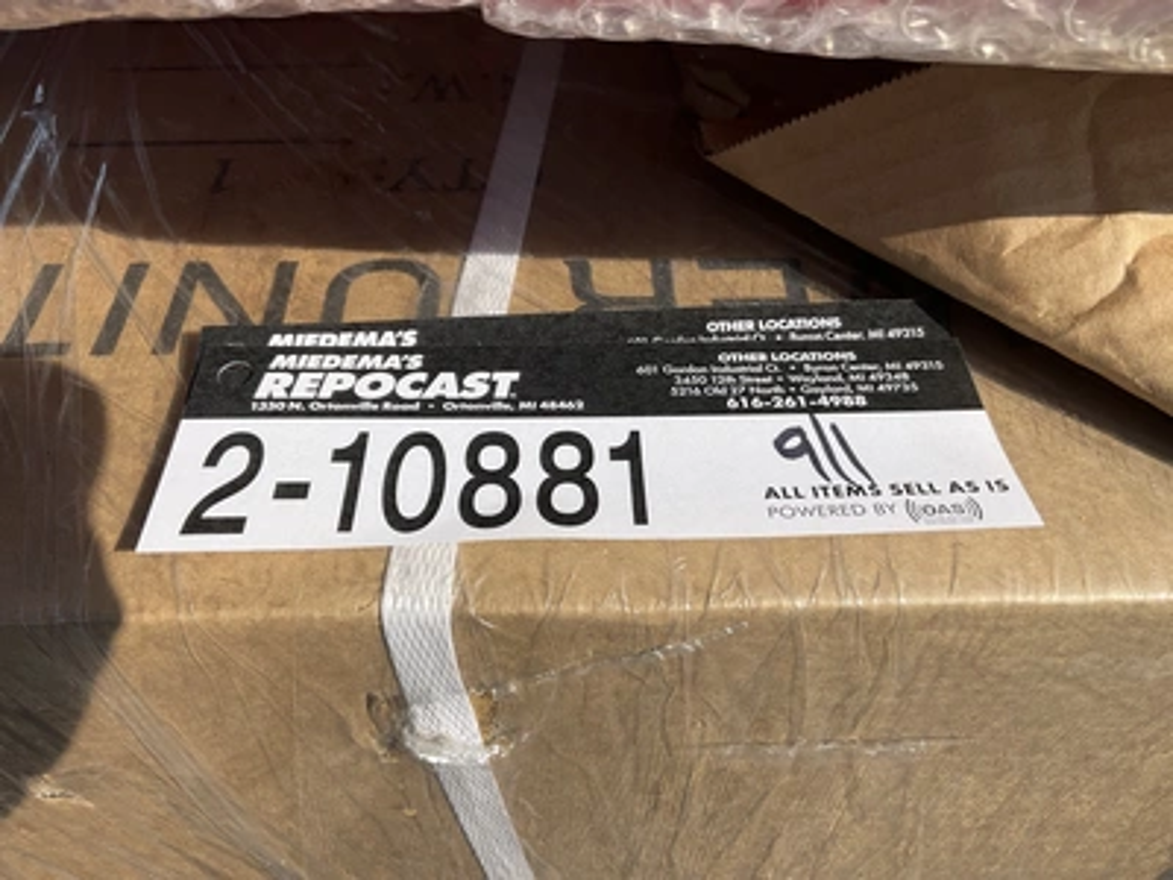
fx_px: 983
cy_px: 440
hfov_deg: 61.7
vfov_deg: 48.2
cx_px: 586
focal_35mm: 29
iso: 25
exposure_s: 1/2427
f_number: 1.8
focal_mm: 3
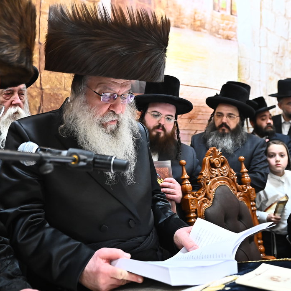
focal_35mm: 41
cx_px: 117
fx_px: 390
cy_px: 117
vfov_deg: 40.7
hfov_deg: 40.8
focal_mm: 24
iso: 3200
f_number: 3.2
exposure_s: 1/250
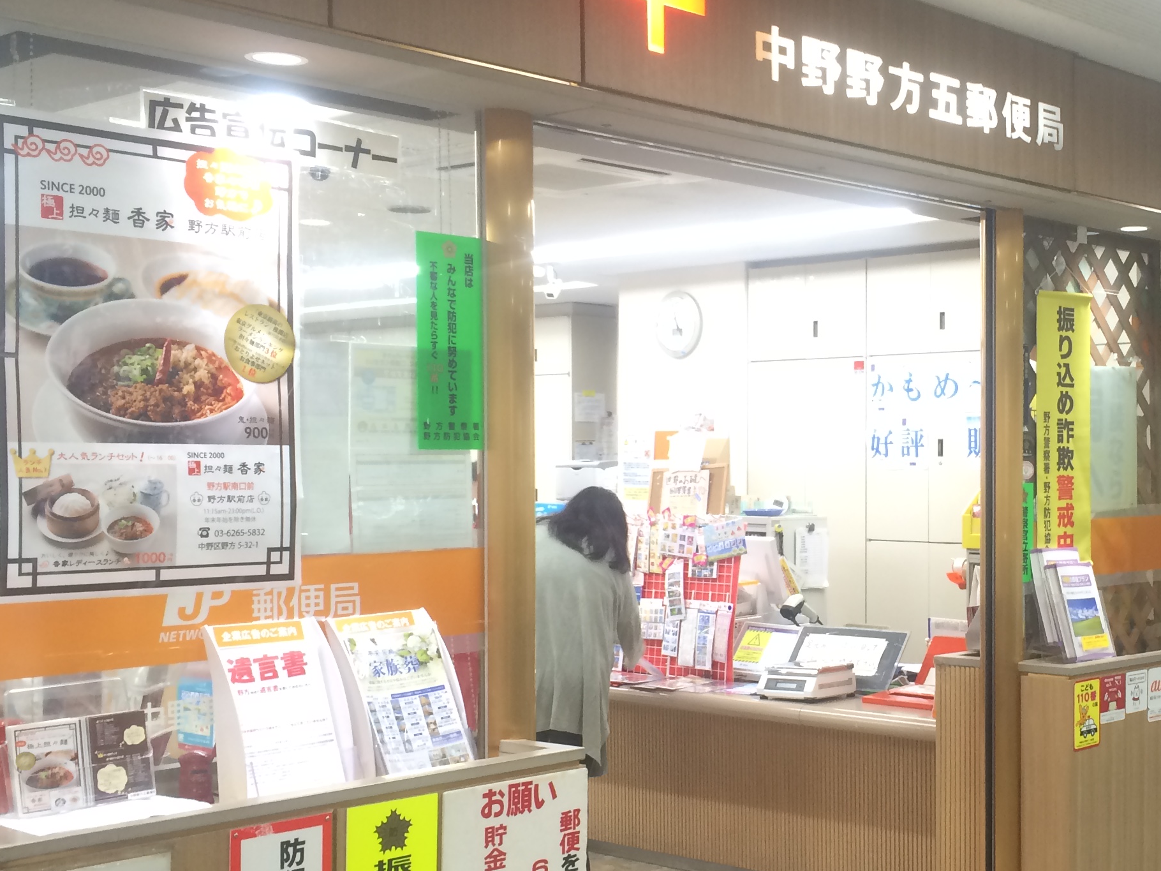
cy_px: 491
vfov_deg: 28.0
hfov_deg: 36.0
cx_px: 873
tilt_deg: -2.0
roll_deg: +1.0
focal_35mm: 52
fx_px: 1744
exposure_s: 1/30
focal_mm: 4.15
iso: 100
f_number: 2.2
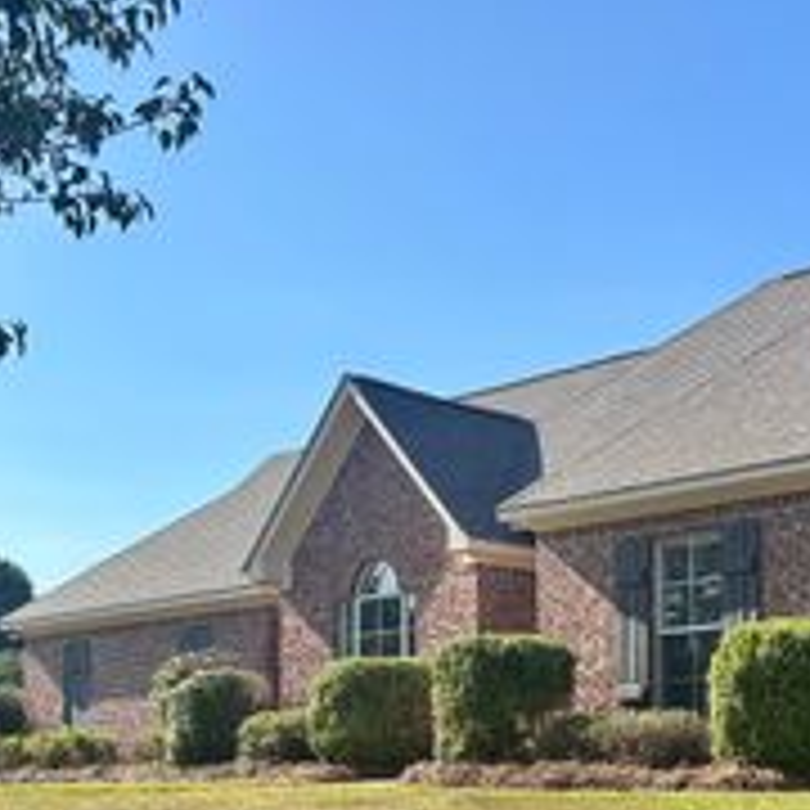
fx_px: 1562
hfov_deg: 27.8
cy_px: 727
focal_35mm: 59
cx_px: 756
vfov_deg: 28.0
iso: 80
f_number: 1.78
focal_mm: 6.86
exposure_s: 1/3356
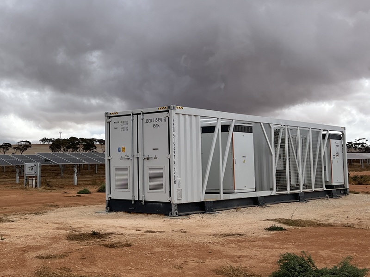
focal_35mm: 26
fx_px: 278
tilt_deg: +4.4
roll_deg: +0.5
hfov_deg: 67.3
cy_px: 138
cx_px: 185
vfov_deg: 53.1
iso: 50
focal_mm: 5.1
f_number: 1.6
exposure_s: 1/4854
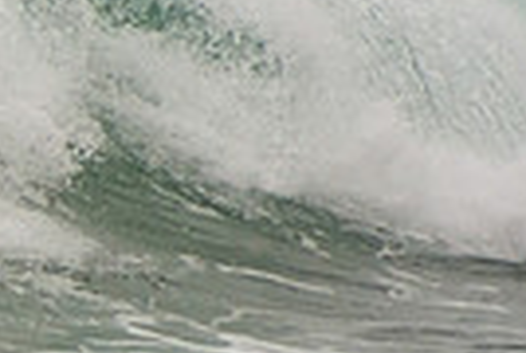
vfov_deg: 0.5
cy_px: 233
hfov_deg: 0.8
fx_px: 37942
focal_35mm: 2591
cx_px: -573
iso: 320
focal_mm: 400
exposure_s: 1/1250
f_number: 5.6
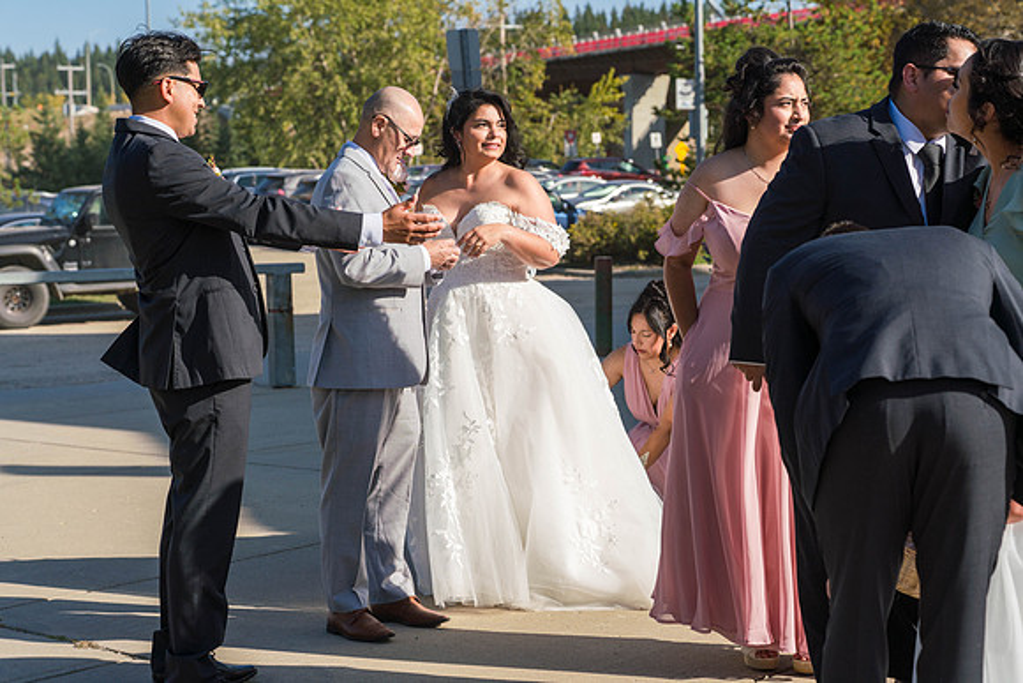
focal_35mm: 68
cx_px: 512
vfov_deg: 20.0
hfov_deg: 29.6
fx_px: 1933
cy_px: 342
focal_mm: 68
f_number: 5
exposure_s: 1/1600
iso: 250
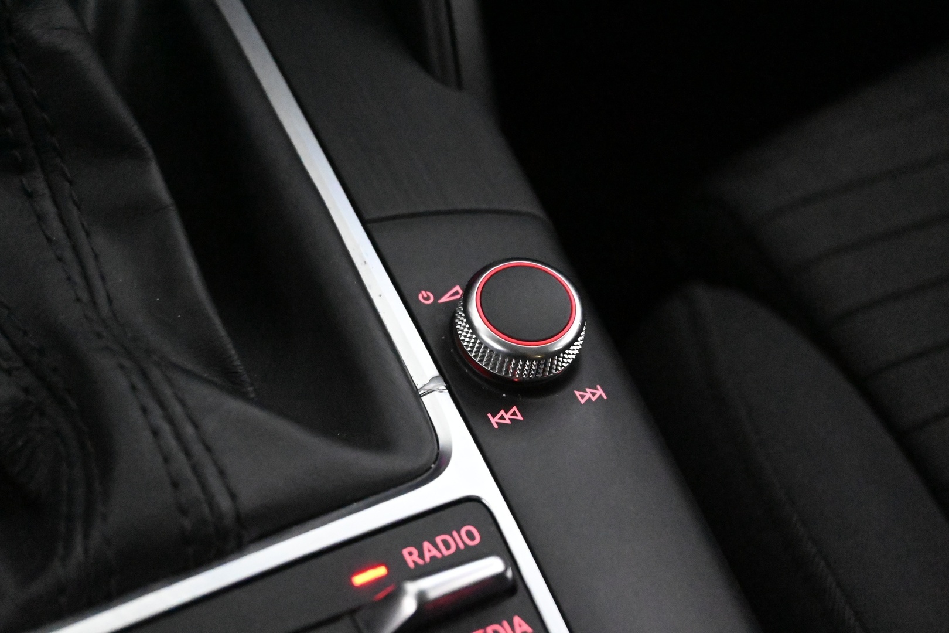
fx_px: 1502
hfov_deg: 35.1
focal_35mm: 57
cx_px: 474
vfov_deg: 23.8
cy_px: 316
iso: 22800
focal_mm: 38
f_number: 5.6
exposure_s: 1/60
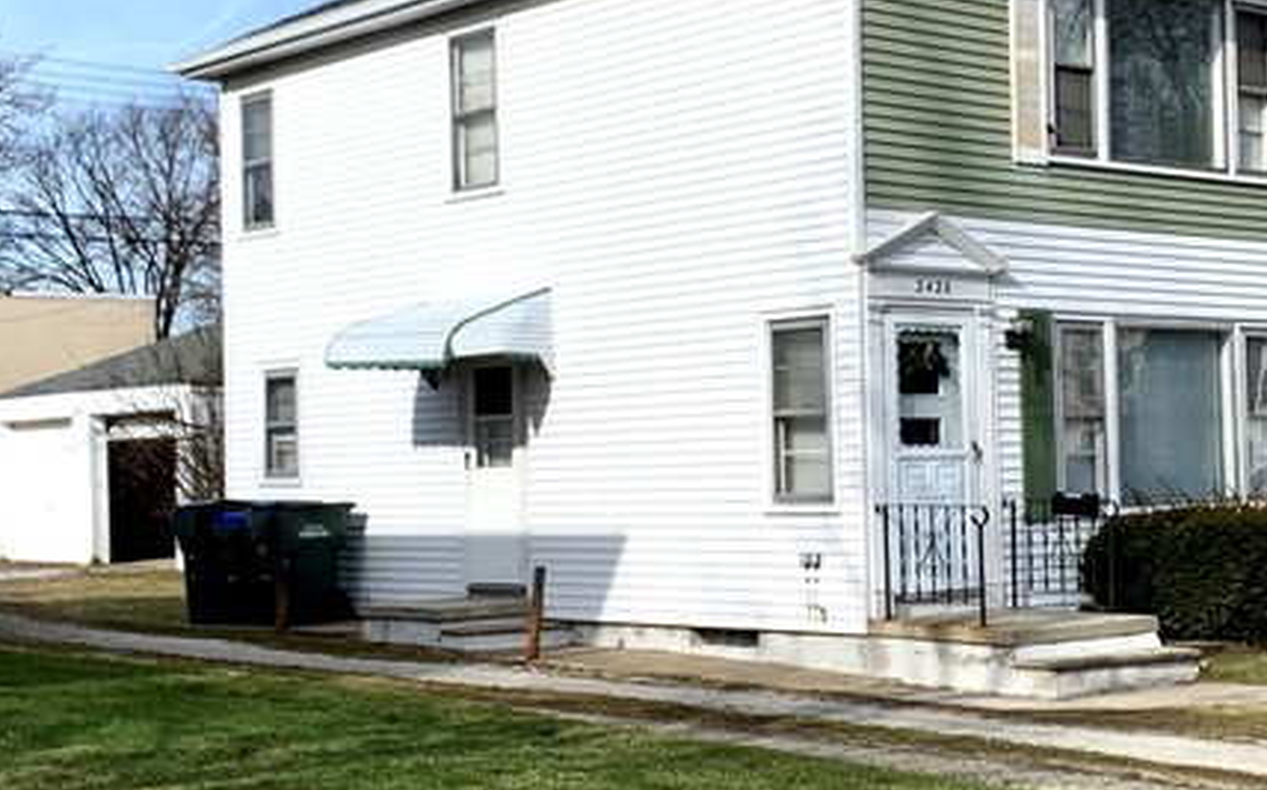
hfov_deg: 30.9
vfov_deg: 19.7
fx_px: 2278
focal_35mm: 66
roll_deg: +1.1
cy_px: 394
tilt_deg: +2.0
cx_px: 796
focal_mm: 4.25
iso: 25
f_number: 1.8
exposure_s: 1/3289
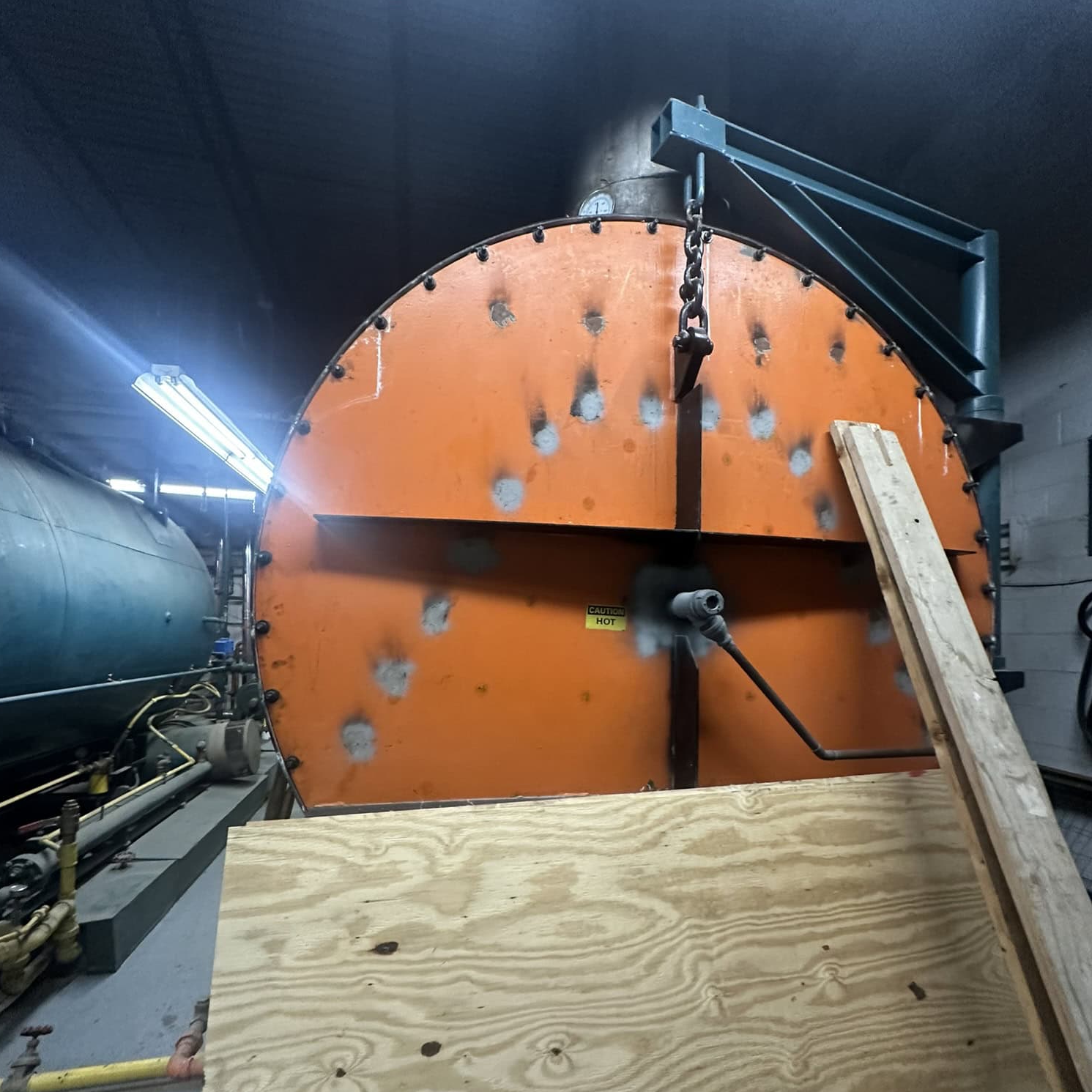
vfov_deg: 83.5
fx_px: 607
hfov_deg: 84.0
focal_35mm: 17
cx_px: 554
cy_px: 620
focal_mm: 2.2
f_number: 2.2
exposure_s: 1/60
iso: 320
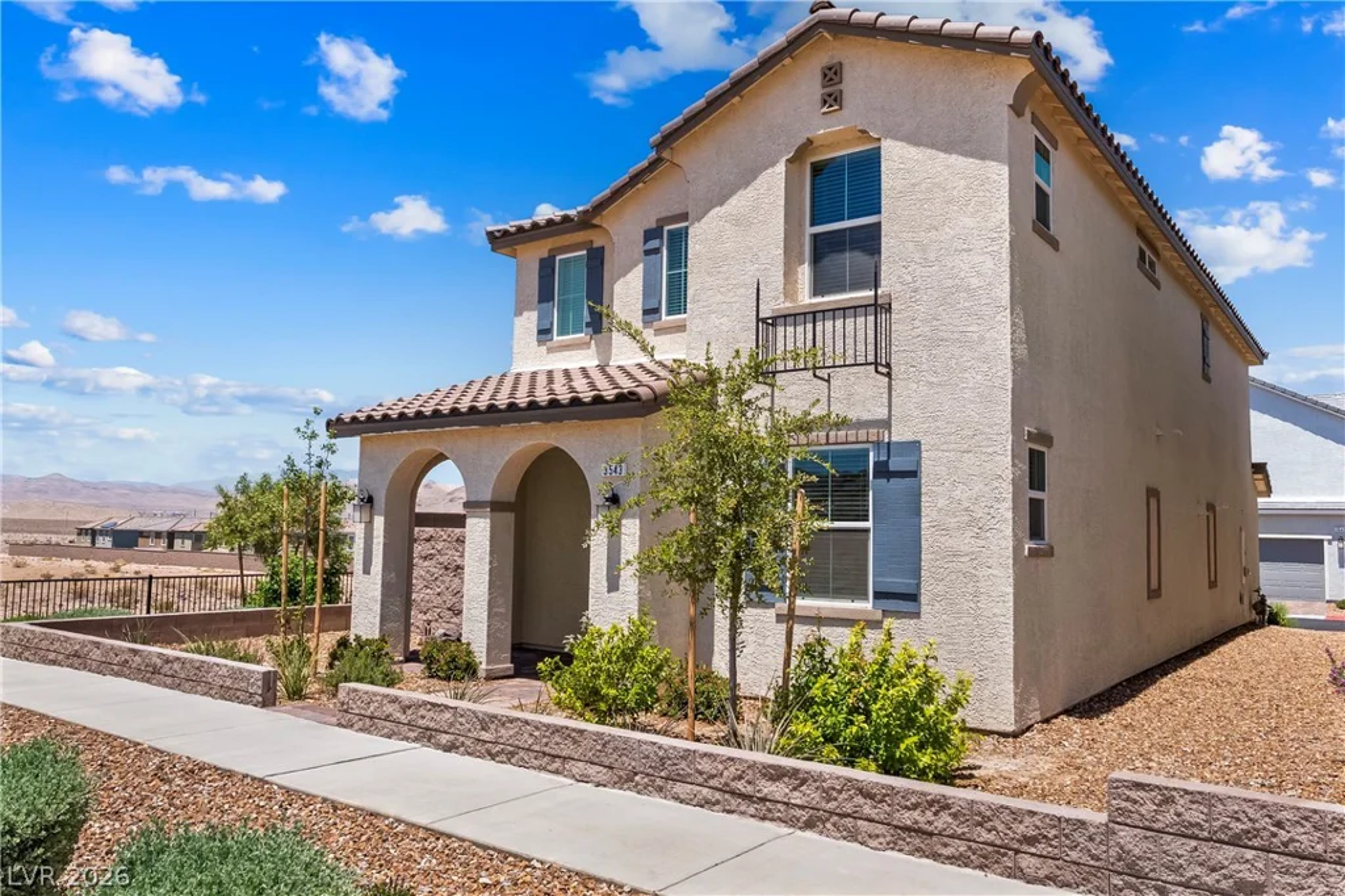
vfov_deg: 51.3
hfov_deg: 71.5
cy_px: 448
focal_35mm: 25
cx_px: 672
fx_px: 934
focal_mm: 17
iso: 500
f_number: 8
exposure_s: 1/8000
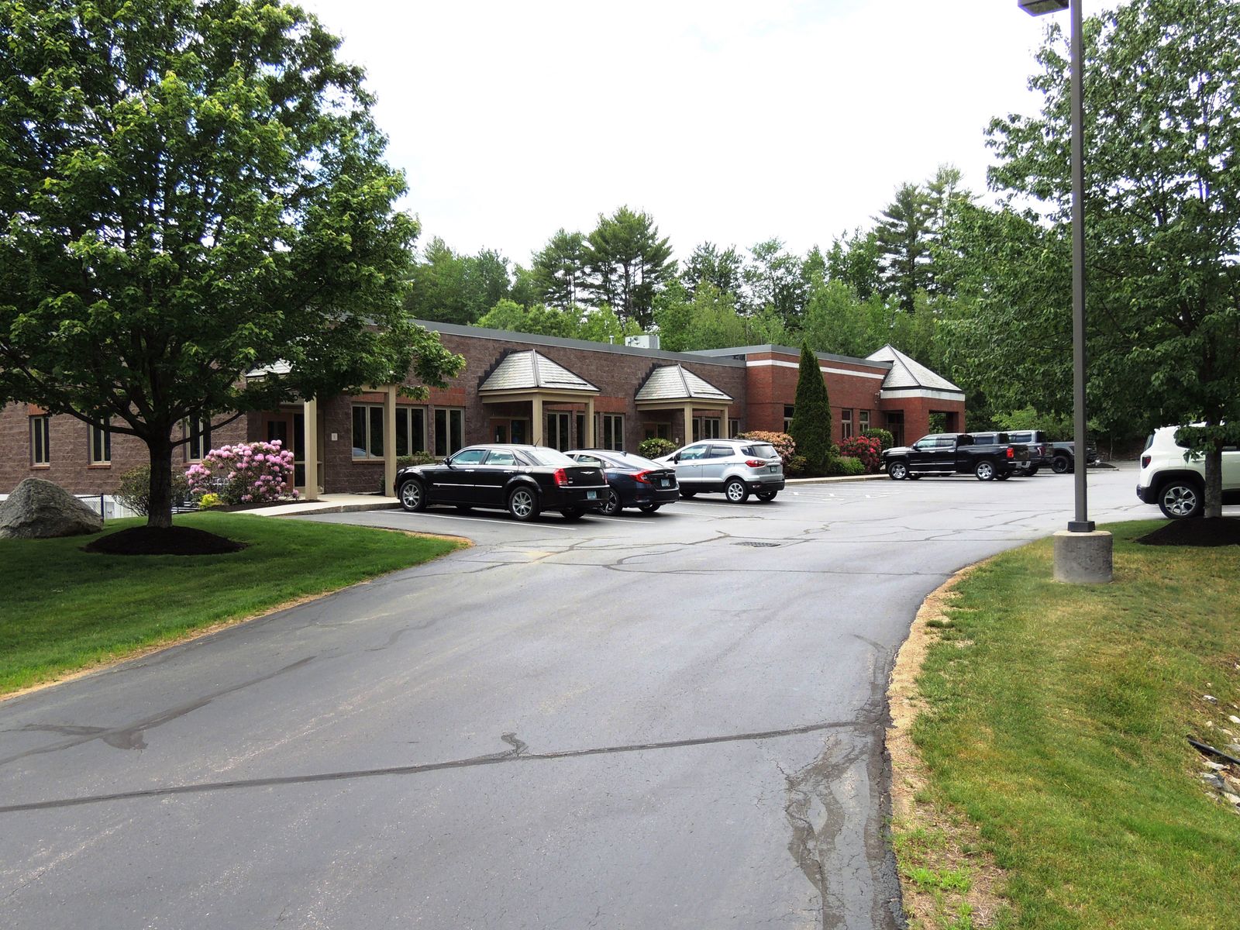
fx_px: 1075
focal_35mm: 30
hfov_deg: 60.0
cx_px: 620
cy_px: 465
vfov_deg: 46.8
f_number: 3.1
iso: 100
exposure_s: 1/500
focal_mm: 5.3
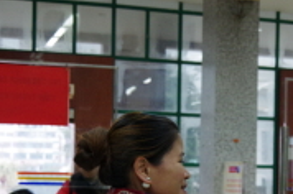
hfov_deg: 21.0
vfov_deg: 13.8
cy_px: 224
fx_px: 780
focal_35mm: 96
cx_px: 239
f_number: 4
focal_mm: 21
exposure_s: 1/50
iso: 1600
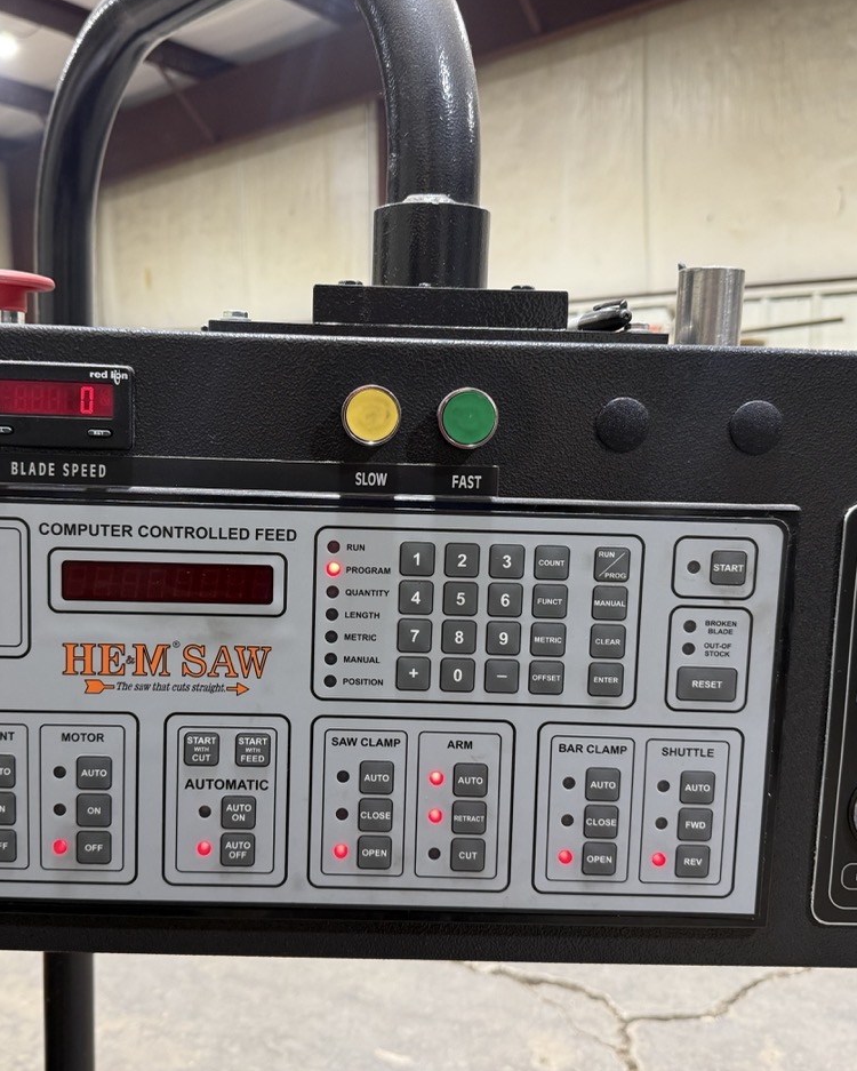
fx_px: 1014
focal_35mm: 32
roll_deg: +1.2
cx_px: 365
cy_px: 525
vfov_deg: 55.6
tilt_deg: -6.2
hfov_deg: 45.7
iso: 200
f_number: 1.78
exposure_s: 1/56
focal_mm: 6.76
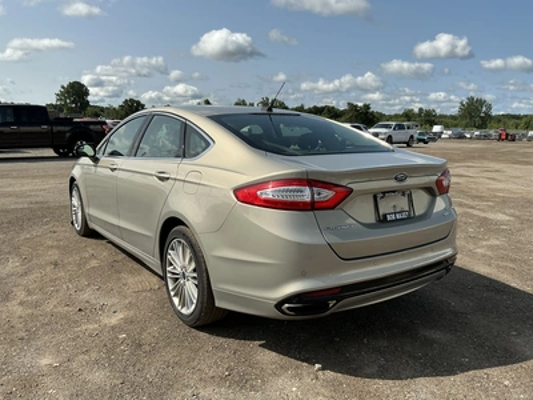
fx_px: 431
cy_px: 200
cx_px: 266
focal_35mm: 28
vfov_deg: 49.7
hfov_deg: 63.4
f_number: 1.8
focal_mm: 3
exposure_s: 1/2320
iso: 25
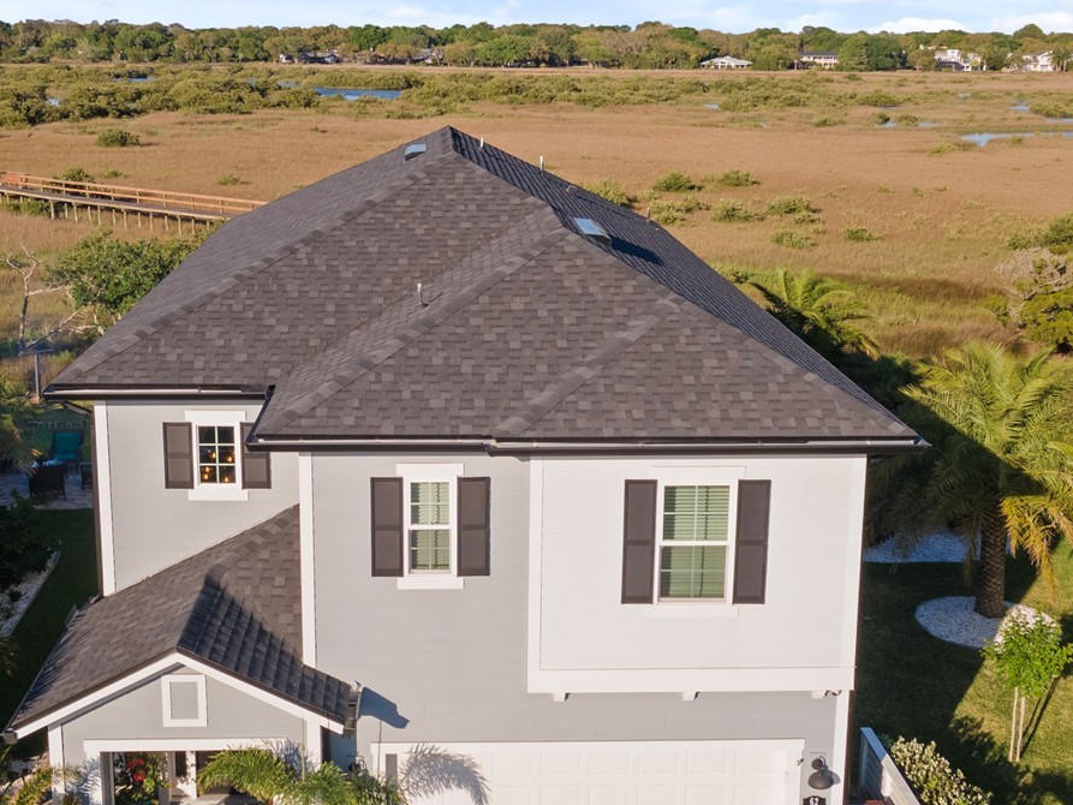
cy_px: 613
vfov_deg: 32.9
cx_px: 463
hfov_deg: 43.7
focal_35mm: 43
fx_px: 1333
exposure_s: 1/15
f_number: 2.8
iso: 100
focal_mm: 4.5
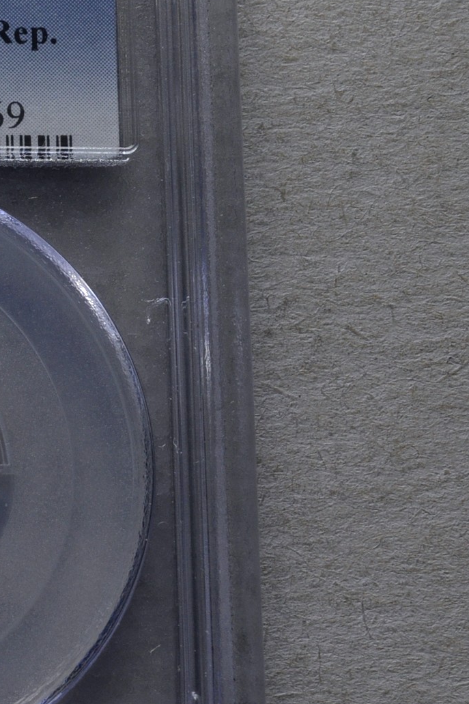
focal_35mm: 125
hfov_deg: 10.4
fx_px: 2447
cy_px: 342
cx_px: -325
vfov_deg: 16.4
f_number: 14
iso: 400
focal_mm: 35
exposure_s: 1/250
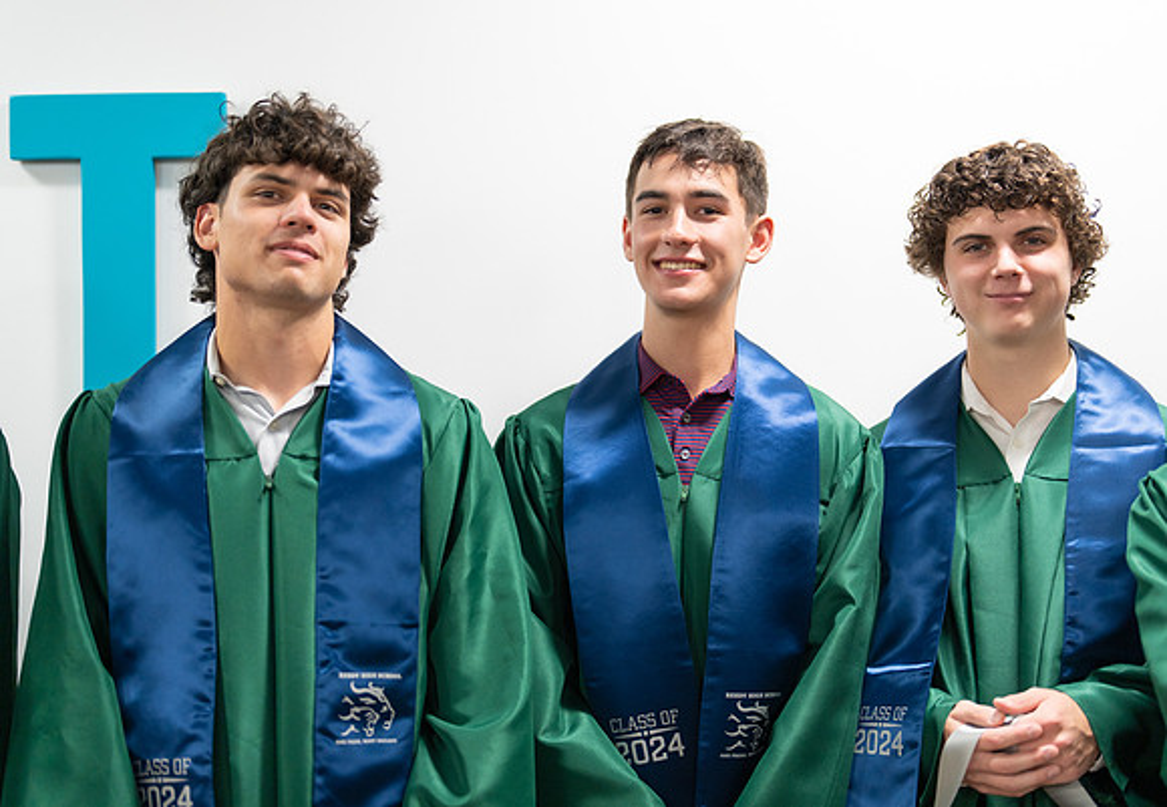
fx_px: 1705
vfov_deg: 26.6
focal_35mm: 52
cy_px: 403
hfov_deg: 37.8
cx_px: 607
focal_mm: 50
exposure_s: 1/320
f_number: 1.2
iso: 320
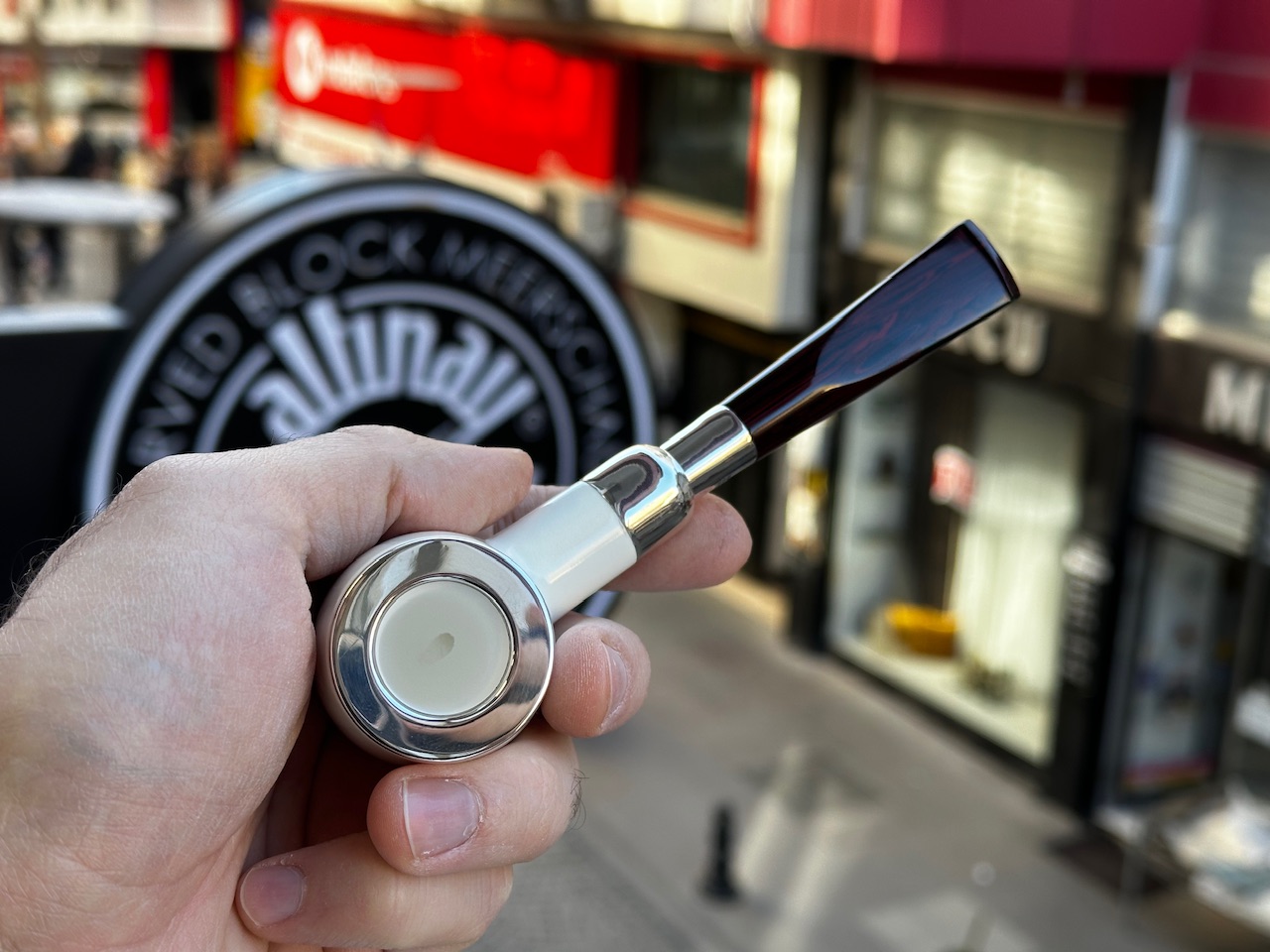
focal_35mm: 48
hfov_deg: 39.7
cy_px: 476
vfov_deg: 30.3
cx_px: 635
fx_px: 1761
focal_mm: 6.86
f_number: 1.78
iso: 50
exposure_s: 1/241
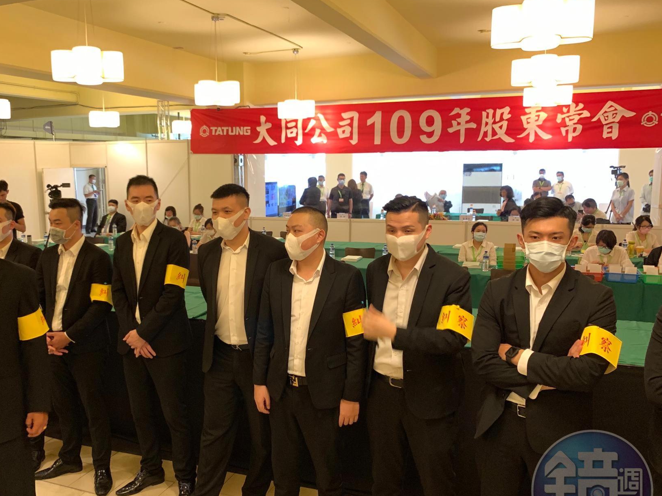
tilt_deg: -8.7
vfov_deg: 44.1
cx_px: 266
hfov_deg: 56.4
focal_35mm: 32
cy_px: 267
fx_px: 612
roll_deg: +0.8
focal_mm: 4.25
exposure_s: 1/60
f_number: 1.8
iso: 200
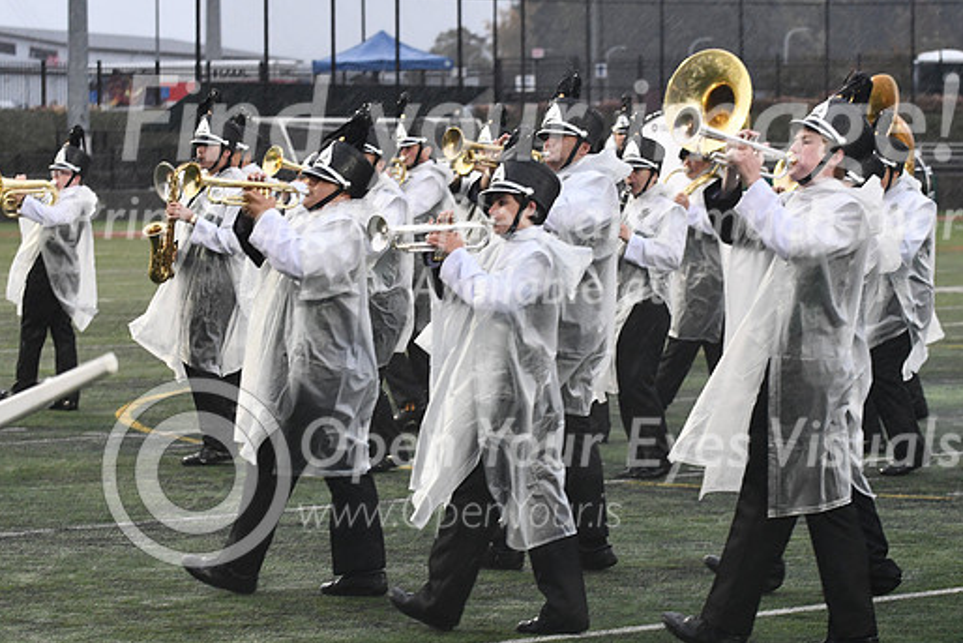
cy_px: 318
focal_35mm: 166
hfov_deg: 12.4
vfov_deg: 8.3
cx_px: 538
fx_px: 4441
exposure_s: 1/250
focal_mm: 98
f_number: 4.5
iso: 1600
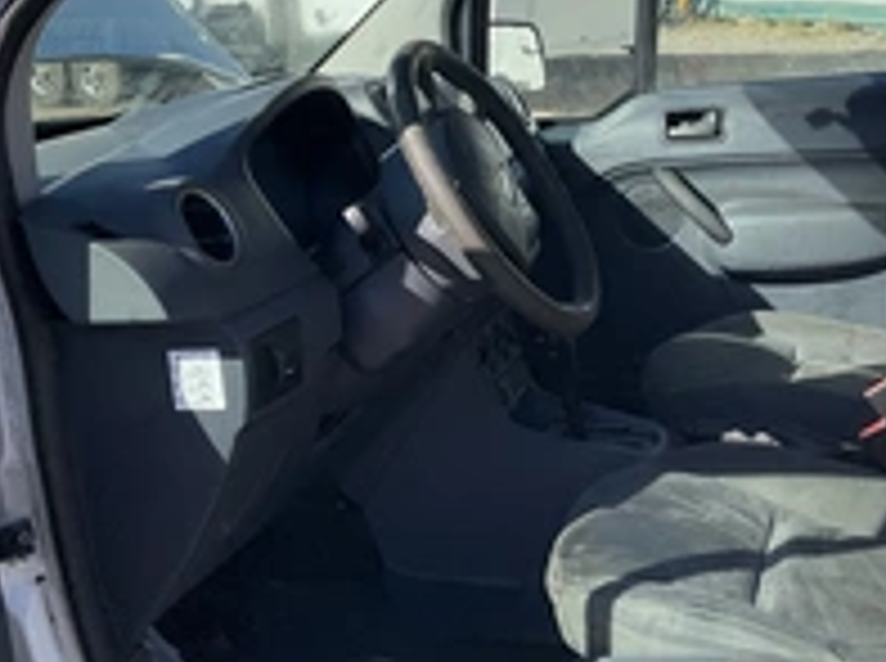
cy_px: 315
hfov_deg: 32.6
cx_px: 562
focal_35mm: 59
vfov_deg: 24.7
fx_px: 1507
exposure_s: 1/1144
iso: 25
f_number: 1.8
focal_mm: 3
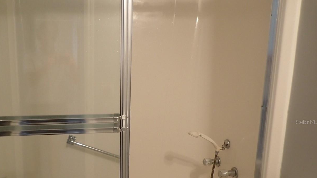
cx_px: 111
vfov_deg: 32.5
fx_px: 303
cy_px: 122
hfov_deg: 54.4
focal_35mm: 36
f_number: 2
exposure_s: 1/40
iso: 200
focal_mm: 4.5
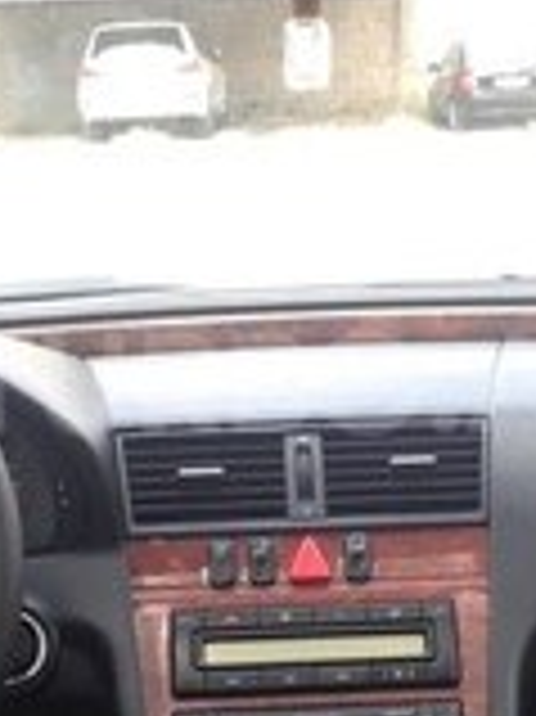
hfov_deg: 14.3
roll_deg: +0.8
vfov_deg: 19.1
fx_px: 2129
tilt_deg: -7.4
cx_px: 302
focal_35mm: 103
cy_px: 383
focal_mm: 4.12
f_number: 2.4
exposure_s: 1/120
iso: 50
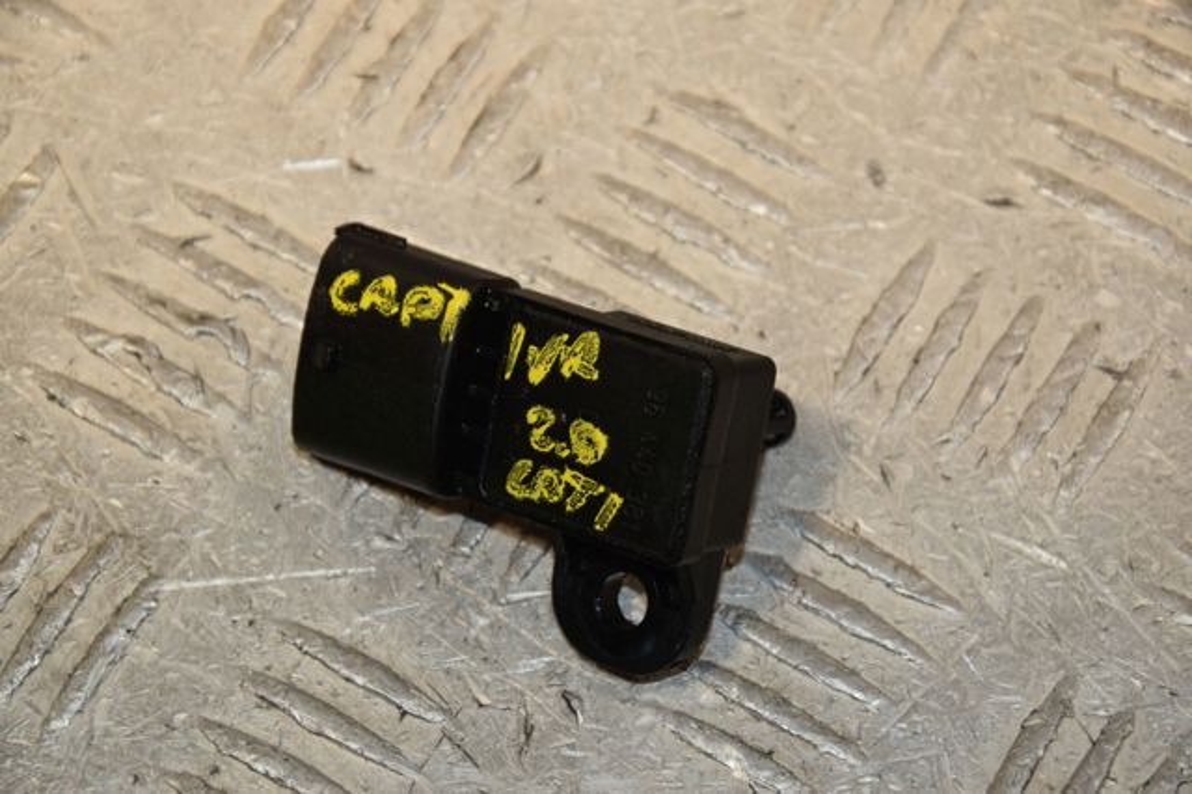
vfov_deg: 8.7
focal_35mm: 158
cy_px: 397
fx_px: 5212
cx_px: 596
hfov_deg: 13.0
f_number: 8
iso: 800
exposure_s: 1/200
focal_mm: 105
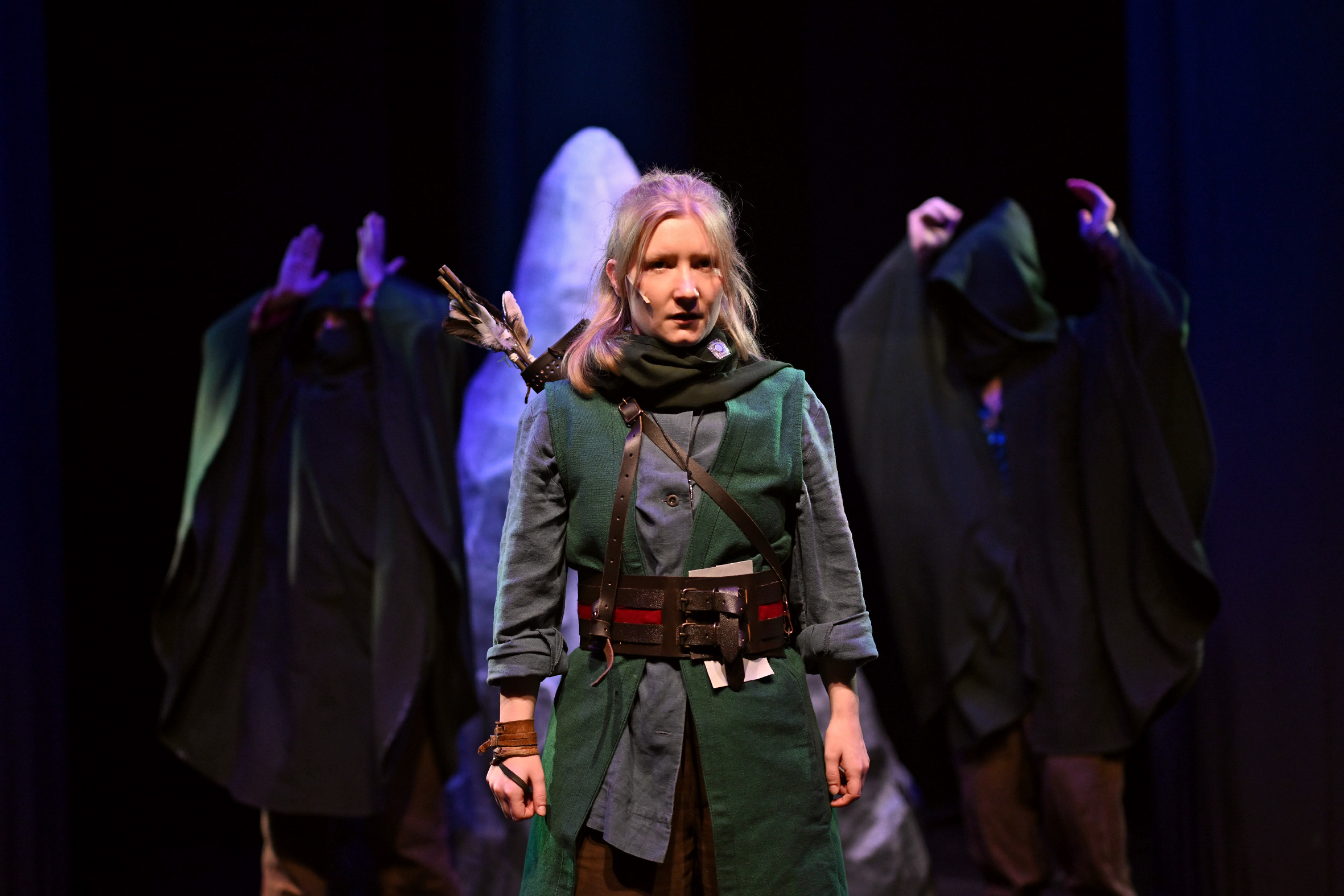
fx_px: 1867
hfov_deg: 39.6
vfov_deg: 27.0
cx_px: 672
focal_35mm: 50
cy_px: 448
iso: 2000
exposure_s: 1/320
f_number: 1.3
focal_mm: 50
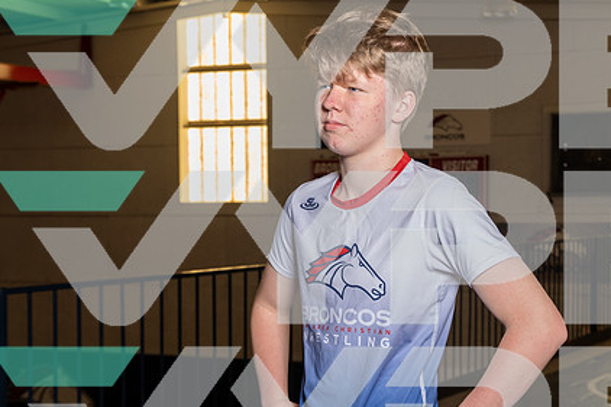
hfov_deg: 26.3
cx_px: 362
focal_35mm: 77
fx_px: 1306
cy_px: 248
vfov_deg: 17.7
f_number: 7.1
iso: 800
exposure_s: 1/125
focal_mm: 56
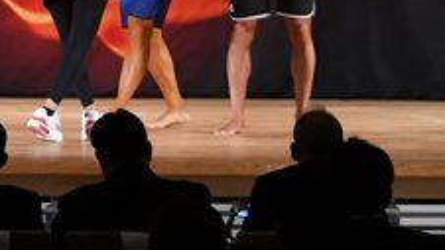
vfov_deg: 3.5
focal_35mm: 349
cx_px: -261
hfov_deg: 6.1
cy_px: -179
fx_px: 4117
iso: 3200
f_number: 5.6
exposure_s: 1/400
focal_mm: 65
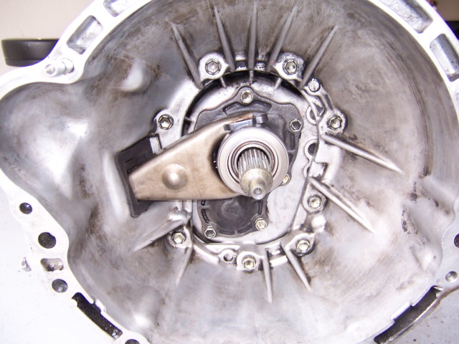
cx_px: 230
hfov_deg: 55.4
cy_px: 172
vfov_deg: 42.9
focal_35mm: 33
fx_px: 438
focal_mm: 5.5
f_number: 2.8
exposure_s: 1/20
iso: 140
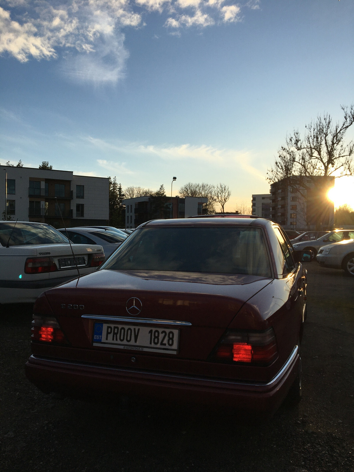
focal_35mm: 29
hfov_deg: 48.2
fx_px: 395
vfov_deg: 61.7
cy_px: 236
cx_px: 177
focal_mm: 4.15
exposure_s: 1/1709
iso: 25
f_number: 2.2
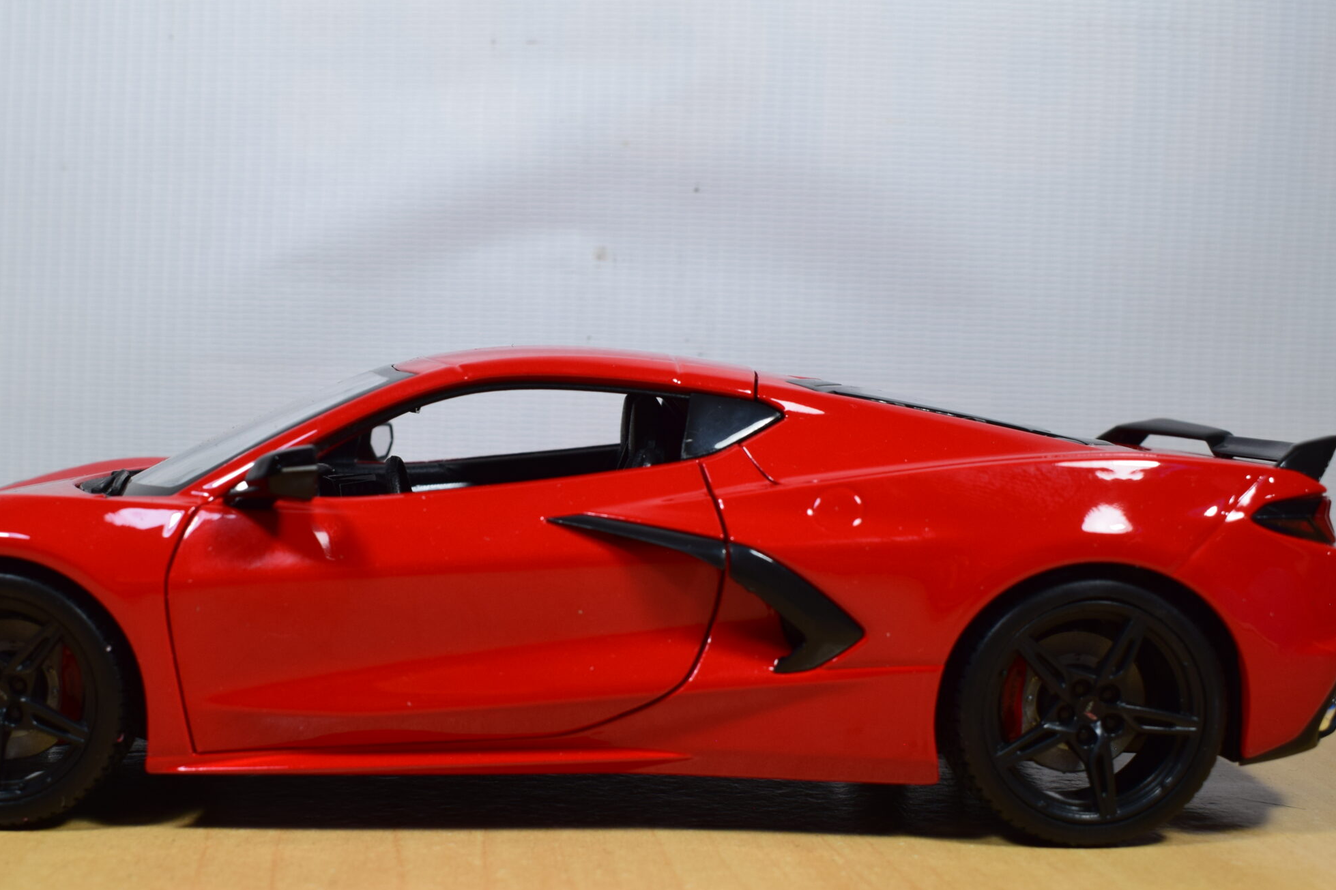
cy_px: 542
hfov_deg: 38.7
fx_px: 1892
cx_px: 521
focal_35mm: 51
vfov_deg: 26.4
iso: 400
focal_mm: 26
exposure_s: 1/50
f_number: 8
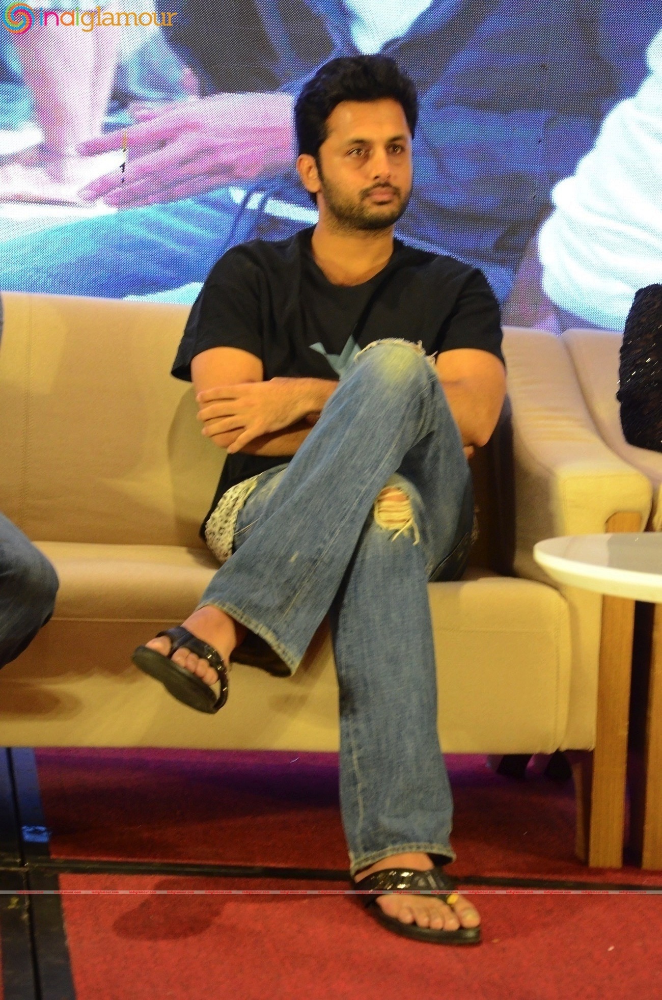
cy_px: 500
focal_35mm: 99
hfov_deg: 13.8
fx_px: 2743
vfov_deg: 20.7
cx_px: 331
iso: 3200
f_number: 6.3
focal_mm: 66
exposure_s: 1/80
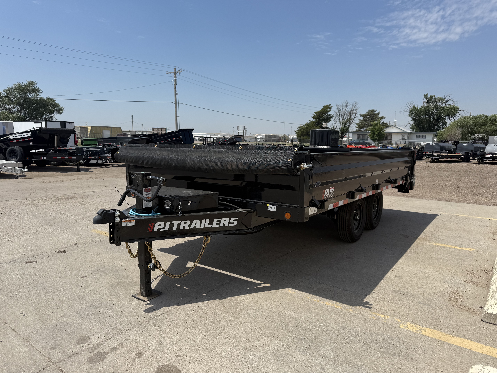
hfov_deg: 71.6
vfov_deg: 56.8
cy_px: 186
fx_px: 345
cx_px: 248
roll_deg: -1.0
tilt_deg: -7.0
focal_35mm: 24
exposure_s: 1/6711
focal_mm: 6.76
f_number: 1.78
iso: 80
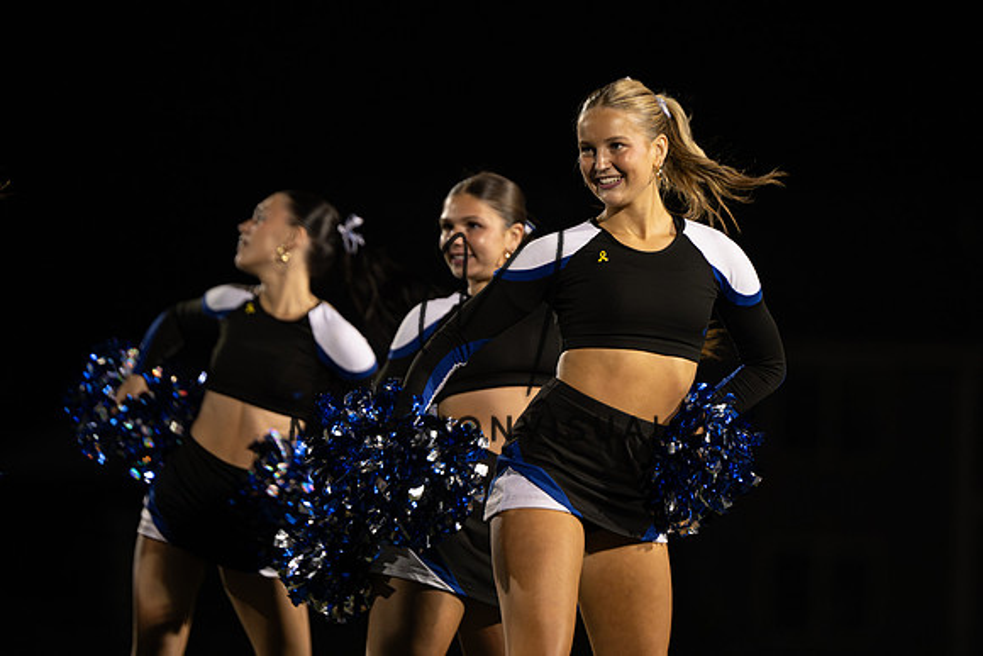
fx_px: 8714
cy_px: 291
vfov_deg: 4.3
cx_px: 586
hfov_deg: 6.5
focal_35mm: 319
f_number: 2.8
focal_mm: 200
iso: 2500
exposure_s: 1/640
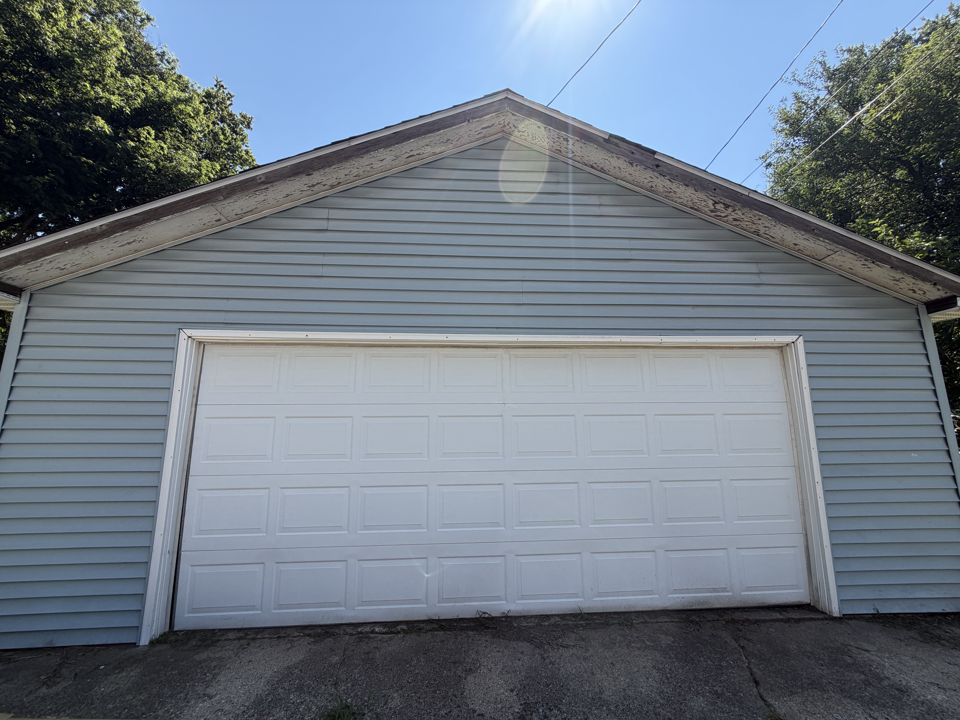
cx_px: 480
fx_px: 388
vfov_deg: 85.7
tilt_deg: +10.6
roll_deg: +0.9
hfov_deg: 102.1
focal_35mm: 14
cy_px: 360
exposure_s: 1/770
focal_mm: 2.22
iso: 32
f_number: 2.2
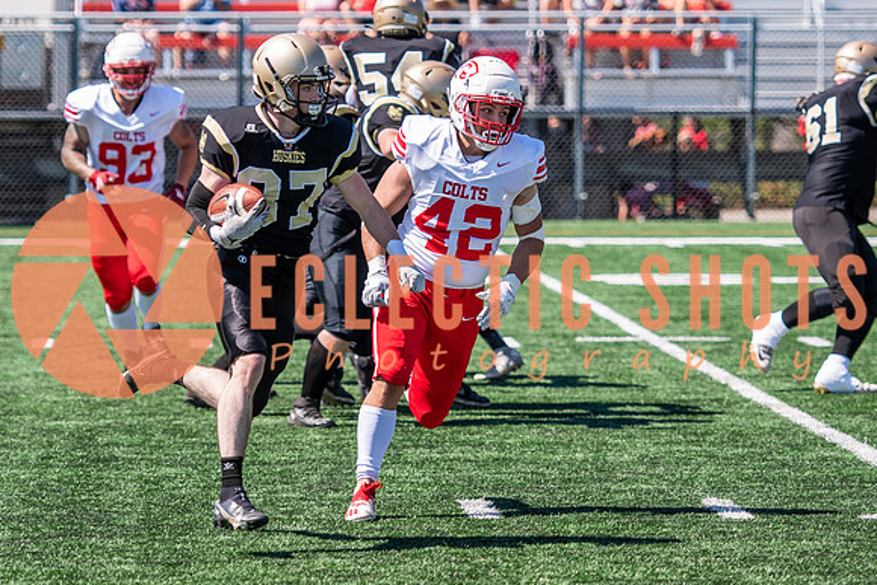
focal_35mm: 264
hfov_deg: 7.8
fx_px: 6425
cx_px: 438
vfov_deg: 5.2
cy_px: 257
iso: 160
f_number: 2.8
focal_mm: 120
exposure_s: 1/2000
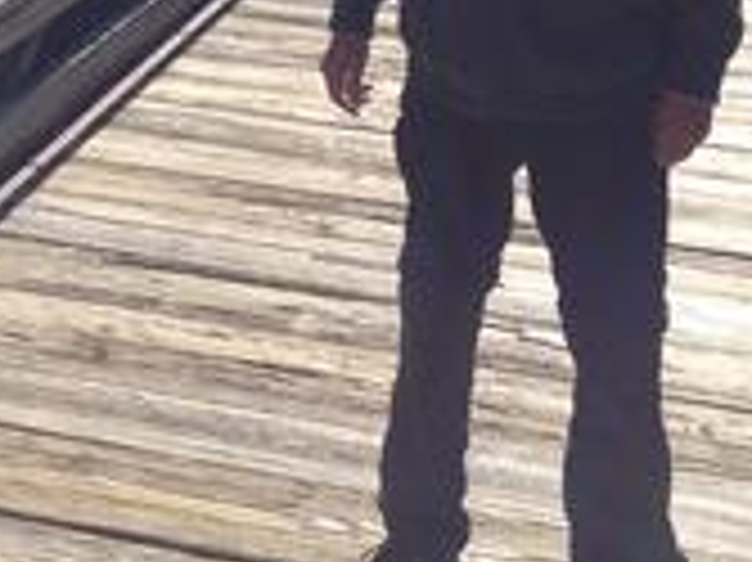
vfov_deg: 13.4
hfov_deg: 18.4
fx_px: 2279
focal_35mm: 105
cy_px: -254
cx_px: 81
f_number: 2.4
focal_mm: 4.28
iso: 50
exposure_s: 1/1126
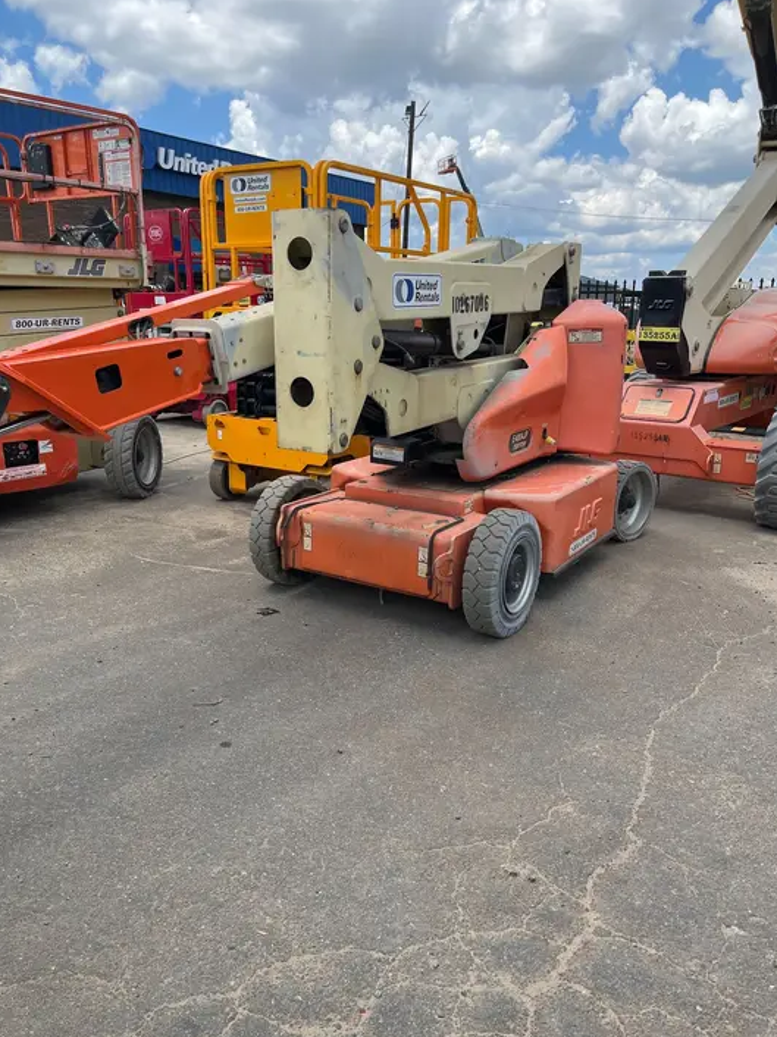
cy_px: 527
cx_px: 379
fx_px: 809
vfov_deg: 65.3
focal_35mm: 27
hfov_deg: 51.3
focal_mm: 5.1
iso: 50
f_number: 1.6
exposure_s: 1/2222
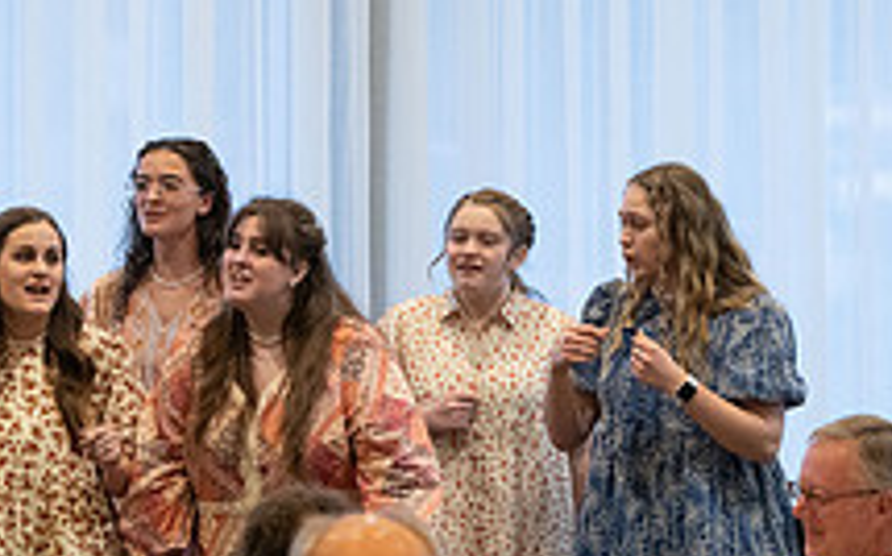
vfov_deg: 4.9
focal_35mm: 265
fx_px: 6437
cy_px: 227
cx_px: -162
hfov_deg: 7.9
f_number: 4
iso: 2500
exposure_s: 1/320
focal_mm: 91
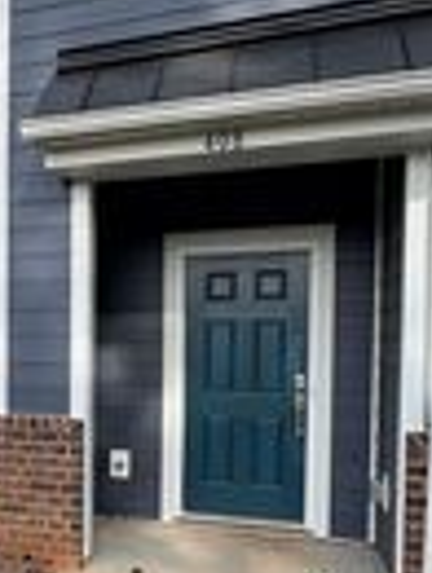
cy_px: 379
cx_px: -22
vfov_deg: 43.2
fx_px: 713
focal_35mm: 43
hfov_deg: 30.7
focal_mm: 2.22
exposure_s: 1/573
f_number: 2.2
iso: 40
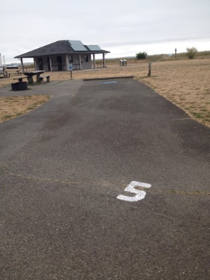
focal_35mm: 35
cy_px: 140
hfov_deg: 40.7
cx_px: 105
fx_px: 283
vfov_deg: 52.6
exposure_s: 1/262
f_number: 2.4
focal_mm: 4.28
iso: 50
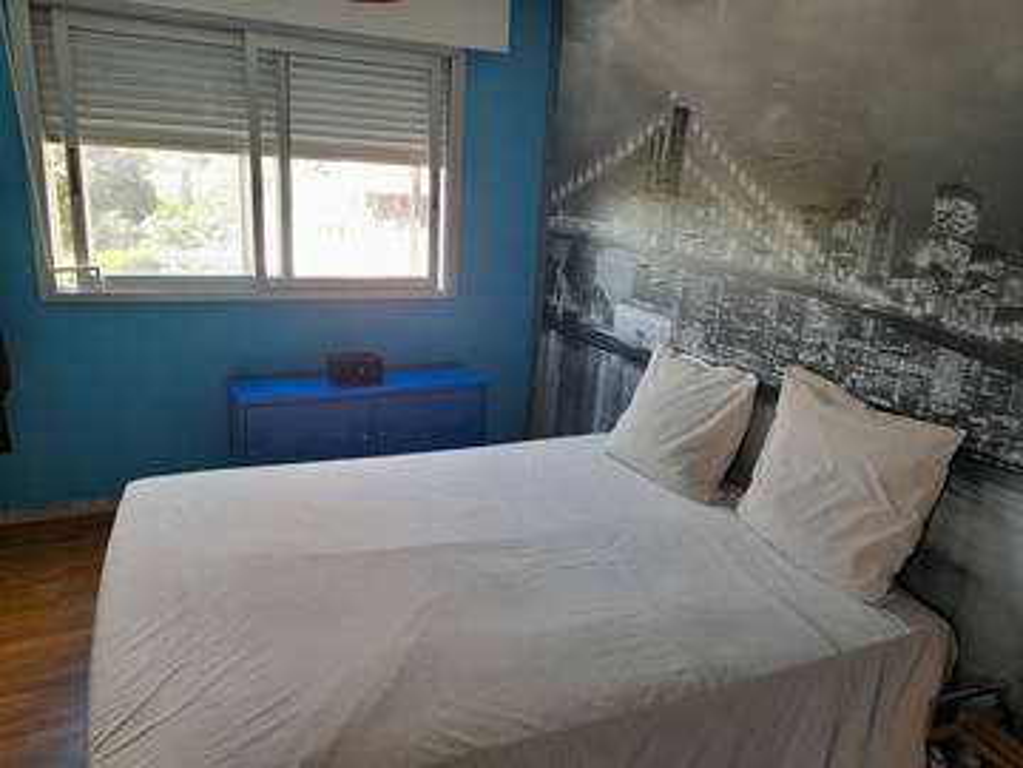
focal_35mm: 25
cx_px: 512
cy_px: 384
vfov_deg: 54.9
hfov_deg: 69.4
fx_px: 739
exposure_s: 1/50
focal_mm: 4.6
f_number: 2
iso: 100
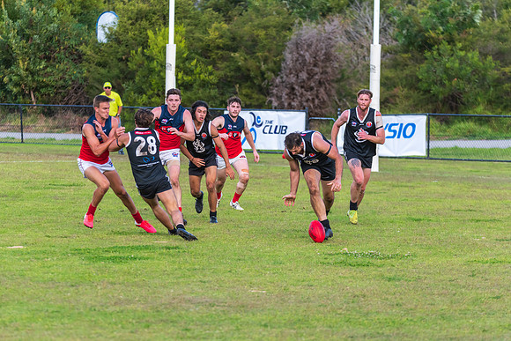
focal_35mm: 240
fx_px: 3407
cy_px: 170
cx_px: 256
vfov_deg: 5.7
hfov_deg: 8.6
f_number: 5.3
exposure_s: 1/1250
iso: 800
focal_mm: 240
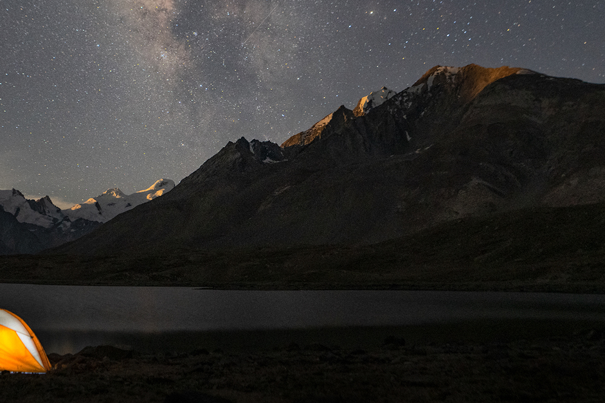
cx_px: 159
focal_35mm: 34
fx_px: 571
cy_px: 59
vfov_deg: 37.0
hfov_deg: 53.5
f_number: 2.8
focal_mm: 16
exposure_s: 20
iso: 2000
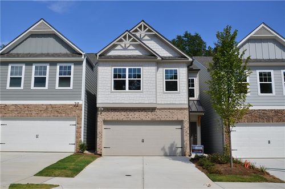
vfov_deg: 41.5
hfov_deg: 59.6
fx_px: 249
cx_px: 142
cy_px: 94
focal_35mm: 32
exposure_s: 1/500
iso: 100
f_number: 8
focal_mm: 21
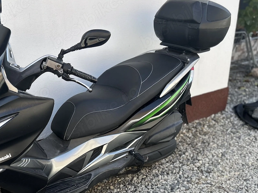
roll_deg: +4.7
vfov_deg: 34.9
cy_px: 127
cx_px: 59
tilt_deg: -22.0
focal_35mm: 41
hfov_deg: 44.0
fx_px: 306
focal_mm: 5.7
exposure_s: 1/718
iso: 50
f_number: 1.5
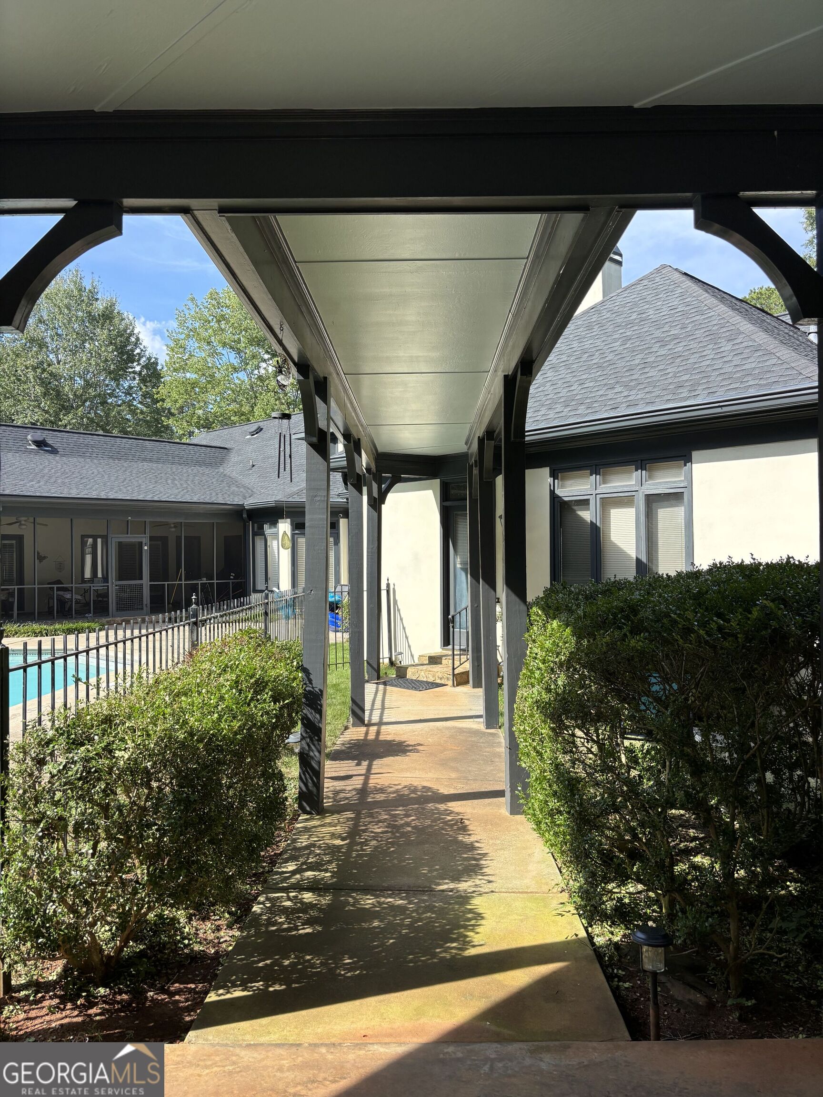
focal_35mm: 26
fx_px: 824
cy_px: 548
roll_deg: -0.5
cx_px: 412
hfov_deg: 53.1
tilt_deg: +1.1
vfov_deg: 67.3
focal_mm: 5.96
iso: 50
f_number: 1.6
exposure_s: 1/1152
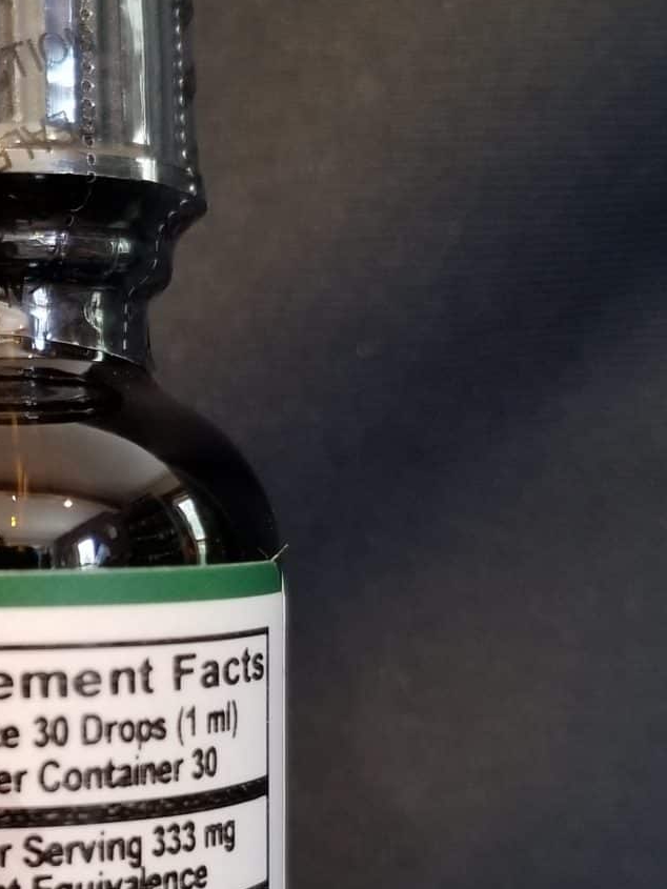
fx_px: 1618
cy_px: 630
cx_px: -5
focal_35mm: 63
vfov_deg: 30.4
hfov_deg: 22.4
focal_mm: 4.25
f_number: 1.7
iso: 200
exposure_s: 1/30
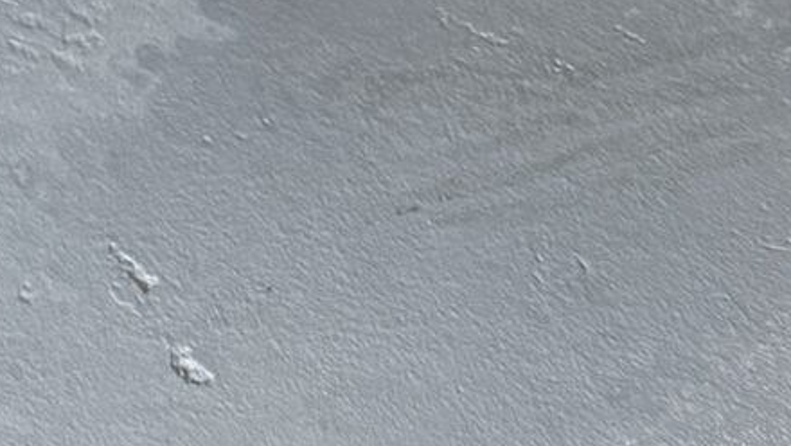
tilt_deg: -23.9
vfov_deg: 6.8
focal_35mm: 152
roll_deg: -2.0
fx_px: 3190
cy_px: -1133
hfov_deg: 13.1
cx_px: -514
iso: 200
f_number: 1.78
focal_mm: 6.76
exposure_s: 1/98
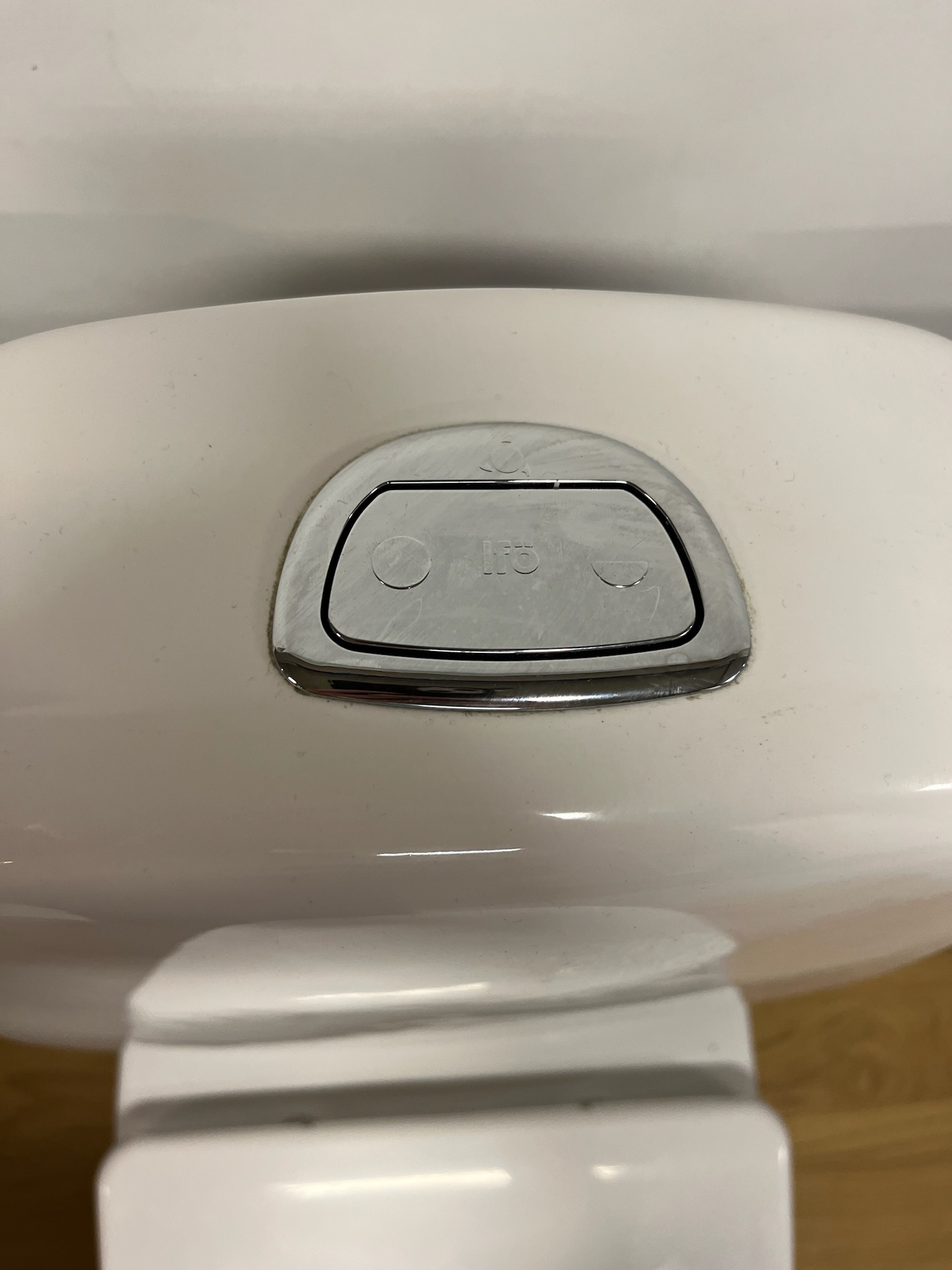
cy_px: 635
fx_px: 953
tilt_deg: -71.2
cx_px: 476
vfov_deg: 67.3
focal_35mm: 26
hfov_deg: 53.1
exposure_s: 1/100
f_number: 1.6
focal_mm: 5.1
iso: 125
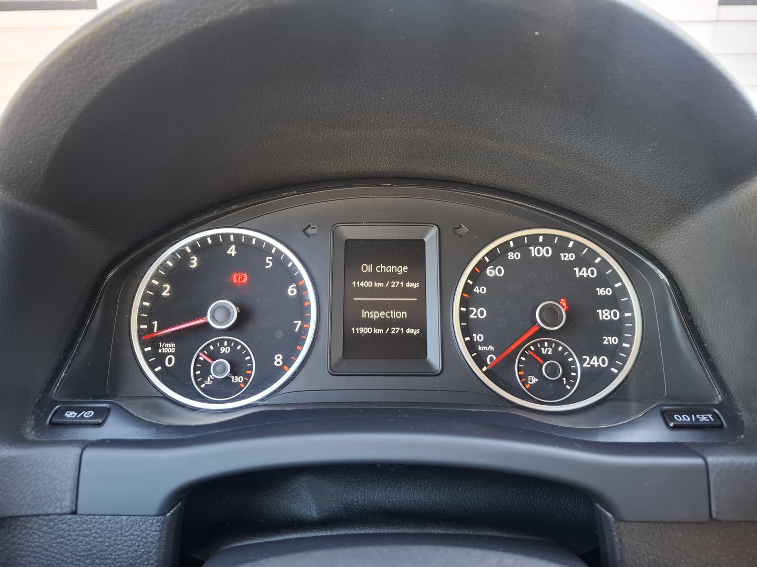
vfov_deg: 58.9
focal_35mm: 23
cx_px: 378
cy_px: 284
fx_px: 503
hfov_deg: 73.9
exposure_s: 1/50
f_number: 1.8
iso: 250
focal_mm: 5.54
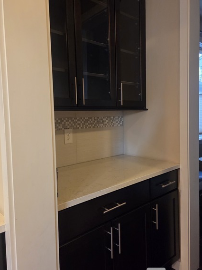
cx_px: 105
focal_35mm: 27
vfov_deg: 65.3
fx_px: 210
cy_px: 128
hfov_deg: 51.3
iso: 1000
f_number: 1.8
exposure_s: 1/120
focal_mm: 5.4
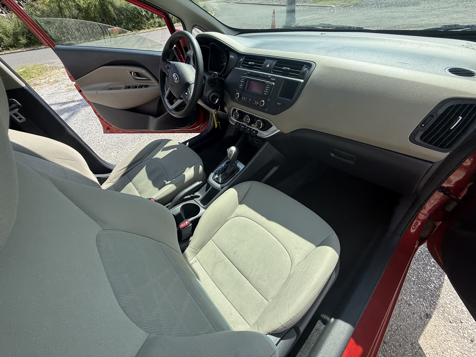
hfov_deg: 102.1
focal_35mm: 14
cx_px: 238
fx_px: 193
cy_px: 178
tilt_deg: -47.7
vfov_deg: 85.7
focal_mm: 2.22
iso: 50
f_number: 2.2
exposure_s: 1/479
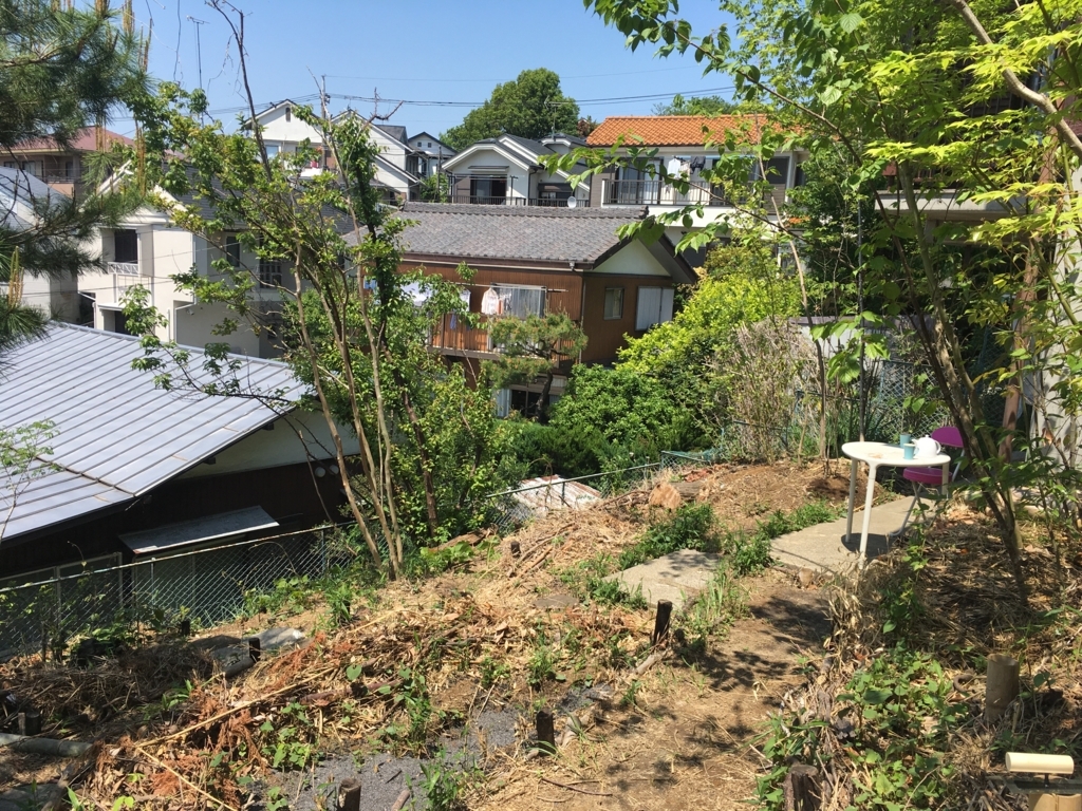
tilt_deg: -10.1
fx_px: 906
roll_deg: -2.7
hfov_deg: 61.7
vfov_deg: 48.2
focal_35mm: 29
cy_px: 406
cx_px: 541
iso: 25
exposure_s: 1/1241
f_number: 2.2
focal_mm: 4.15
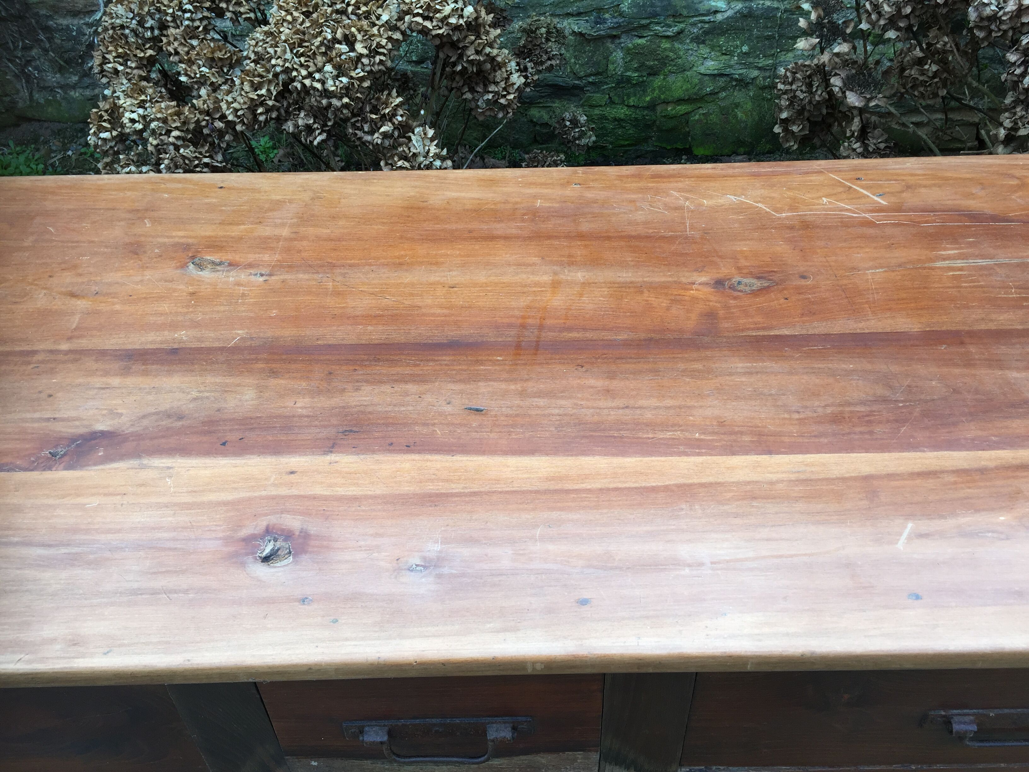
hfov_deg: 61.7
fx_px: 862
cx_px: 514
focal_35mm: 29
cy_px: 386
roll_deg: +1.9
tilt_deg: -43.2
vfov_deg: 48.2
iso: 32
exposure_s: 1/156
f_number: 2.2
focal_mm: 4.15
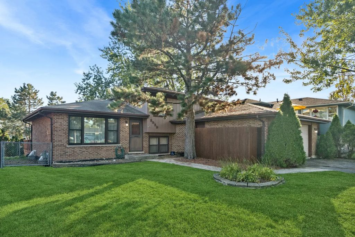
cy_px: 118
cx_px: 178
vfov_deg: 59.5
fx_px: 207
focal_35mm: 21
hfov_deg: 81.2
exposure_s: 1/320
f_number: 8
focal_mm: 14
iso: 400
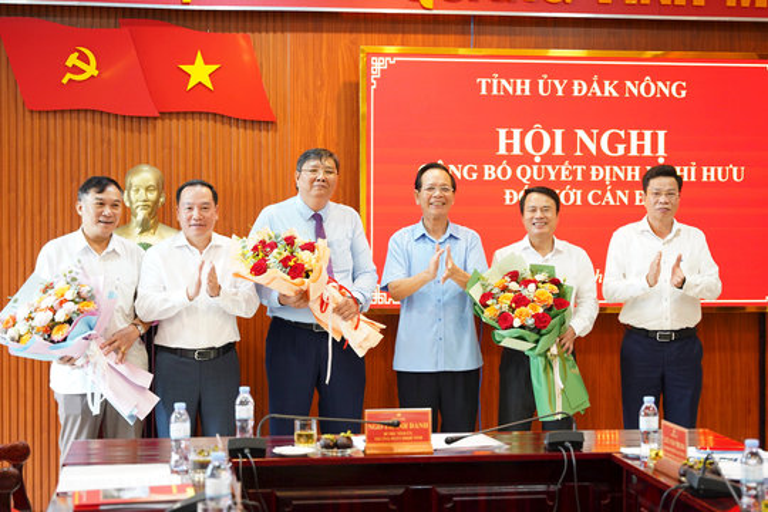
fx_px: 1323
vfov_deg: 21.9
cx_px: 384
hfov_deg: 32.4
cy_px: 256
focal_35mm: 62
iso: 3200
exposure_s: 1/200
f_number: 3.2
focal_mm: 62
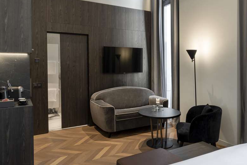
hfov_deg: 63.4
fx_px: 199
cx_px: 142
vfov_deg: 44.8
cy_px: 69
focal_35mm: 29
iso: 100
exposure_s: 4
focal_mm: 22
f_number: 16
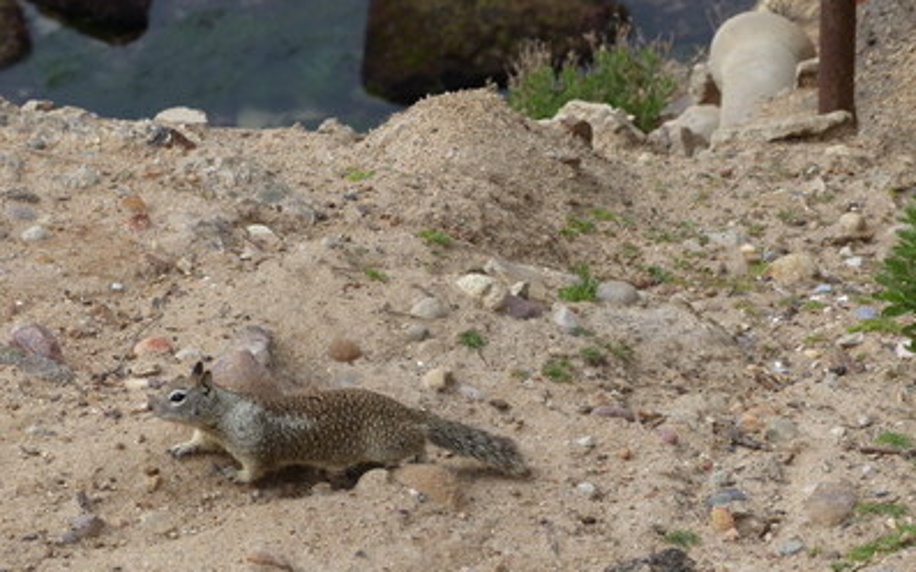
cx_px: 459
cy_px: 344
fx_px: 4318
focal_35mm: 173
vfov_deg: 7.6
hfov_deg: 12.1
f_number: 4
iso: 100
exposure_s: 1/1000
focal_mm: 29.2
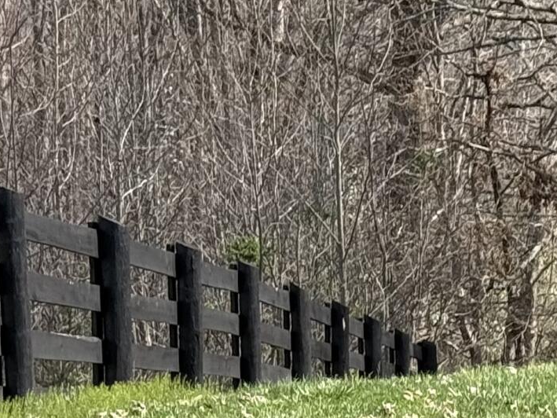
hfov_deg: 9.3
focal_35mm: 203
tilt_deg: -10.5
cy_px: 706
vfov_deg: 7.2
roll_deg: -0.9
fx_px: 3267
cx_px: 980
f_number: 1.78
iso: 64
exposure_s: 1/1795
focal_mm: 6.76
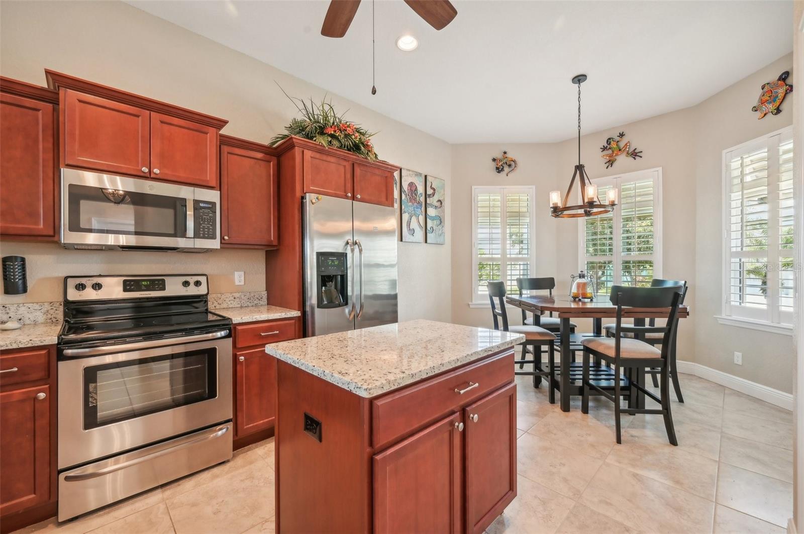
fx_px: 312
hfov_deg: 104.3
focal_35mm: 14
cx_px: 402
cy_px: 267
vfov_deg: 81.1
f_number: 8
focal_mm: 14
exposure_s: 1/10
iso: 400
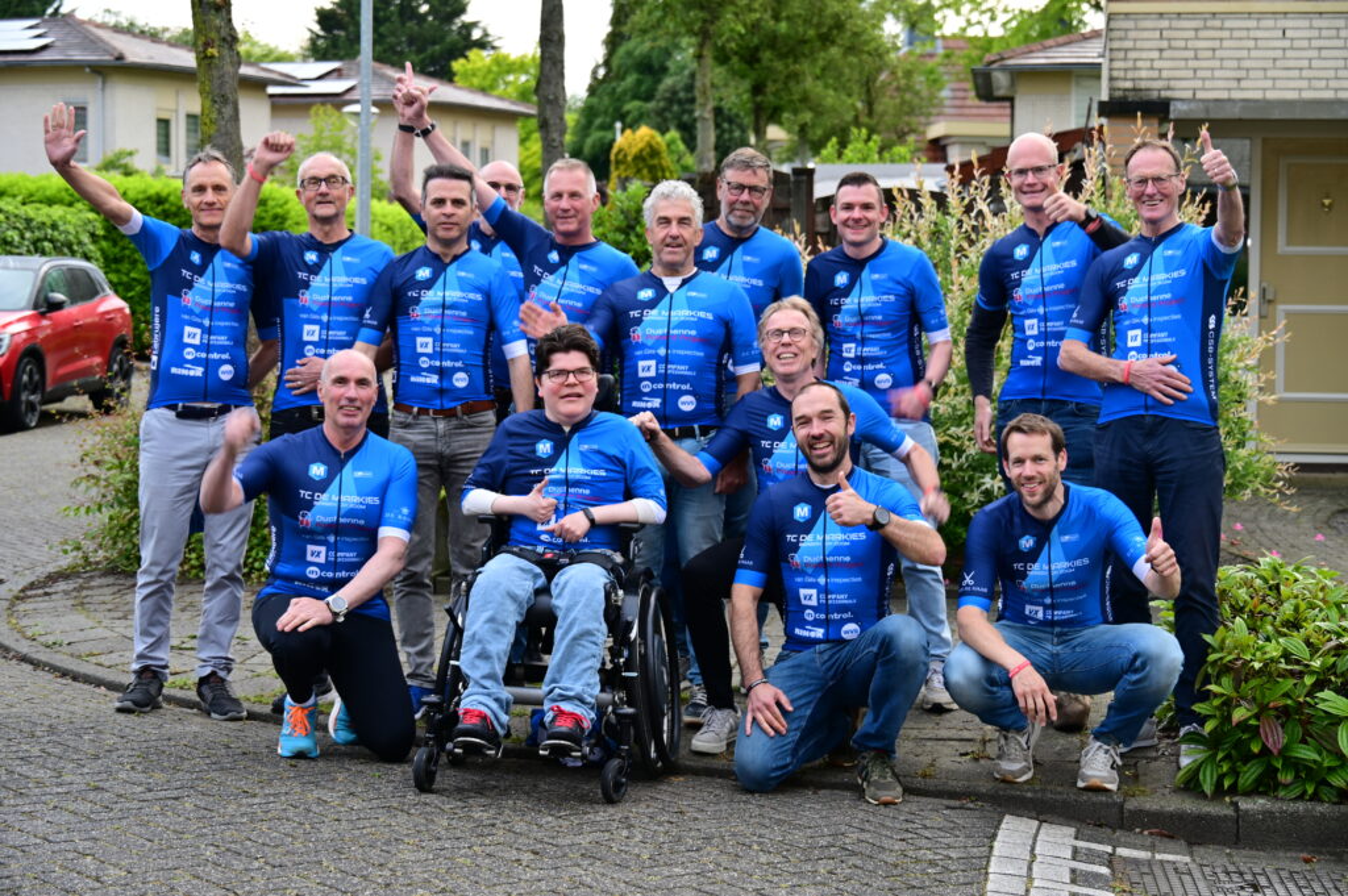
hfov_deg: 30.5
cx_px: 674
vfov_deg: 20.6
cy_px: 448
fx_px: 2469
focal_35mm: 66
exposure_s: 1/60
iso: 250
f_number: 6
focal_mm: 66
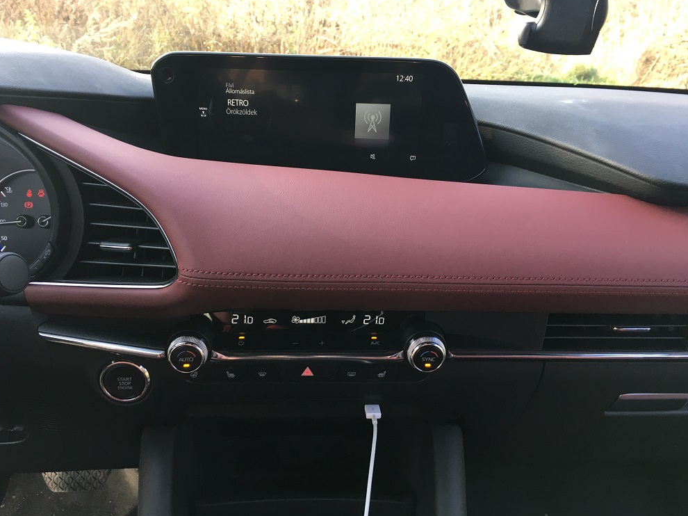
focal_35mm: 30
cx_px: 334
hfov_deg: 60.0
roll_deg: -2.5
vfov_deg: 46.8
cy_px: 257
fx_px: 596
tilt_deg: -24.7
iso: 25
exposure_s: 1/33
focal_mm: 4.15
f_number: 2.2
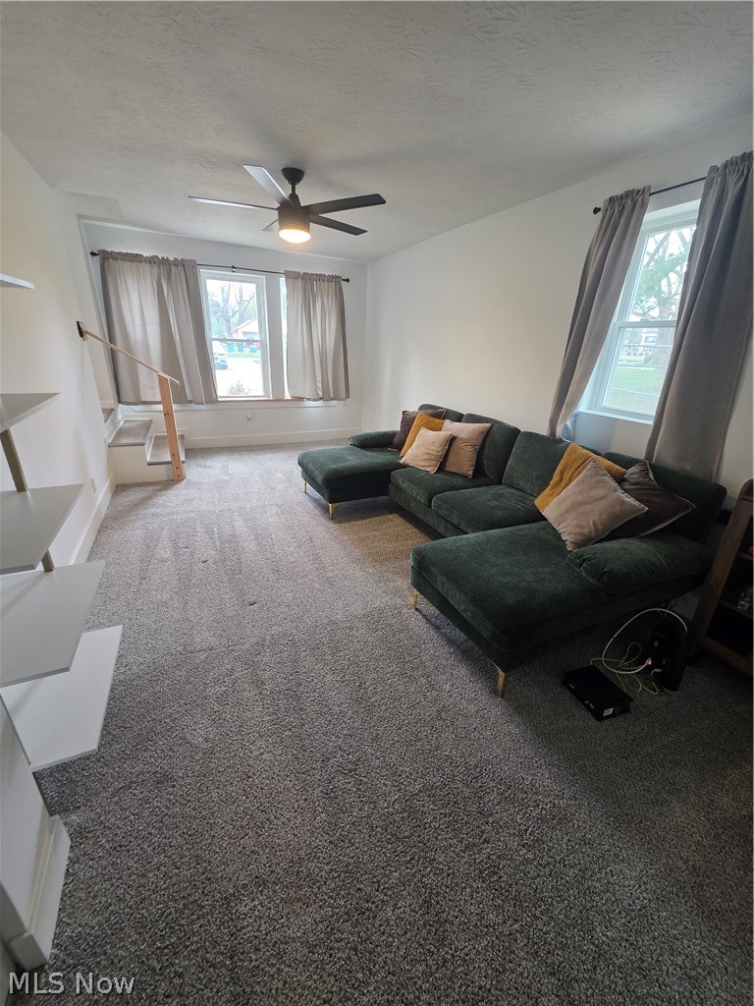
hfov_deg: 89.9
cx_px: 377
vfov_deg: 106.2
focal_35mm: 13
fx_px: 378
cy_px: 503
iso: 200
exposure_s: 1/60
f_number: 1.9
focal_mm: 2.2
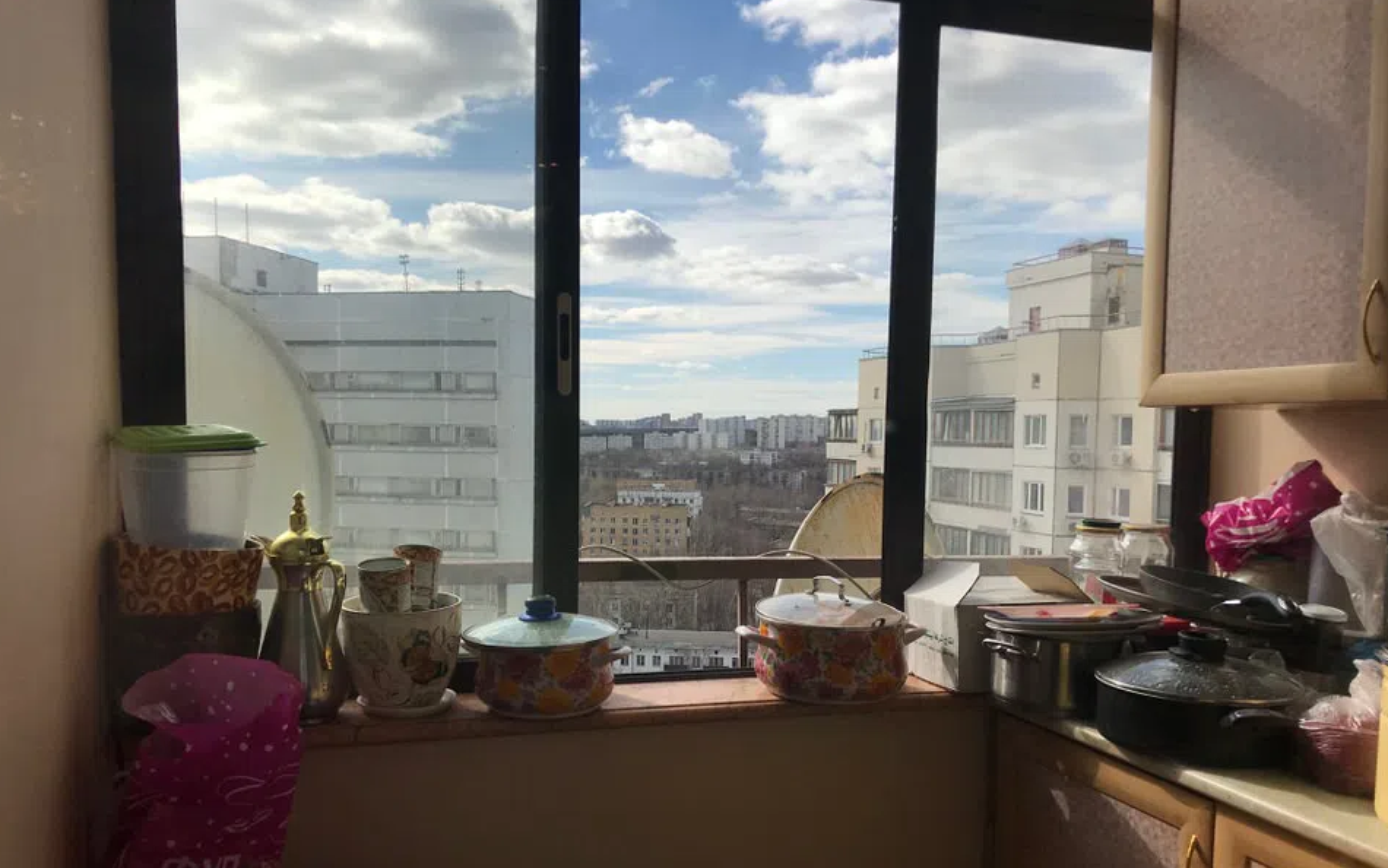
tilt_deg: -3.3
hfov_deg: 62.9
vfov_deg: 41.7
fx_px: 1135
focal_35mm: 30
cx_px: 697
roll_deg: -0.6
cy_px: 519
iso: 20
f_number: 1.8
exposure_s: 1/2083
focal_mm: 3.99
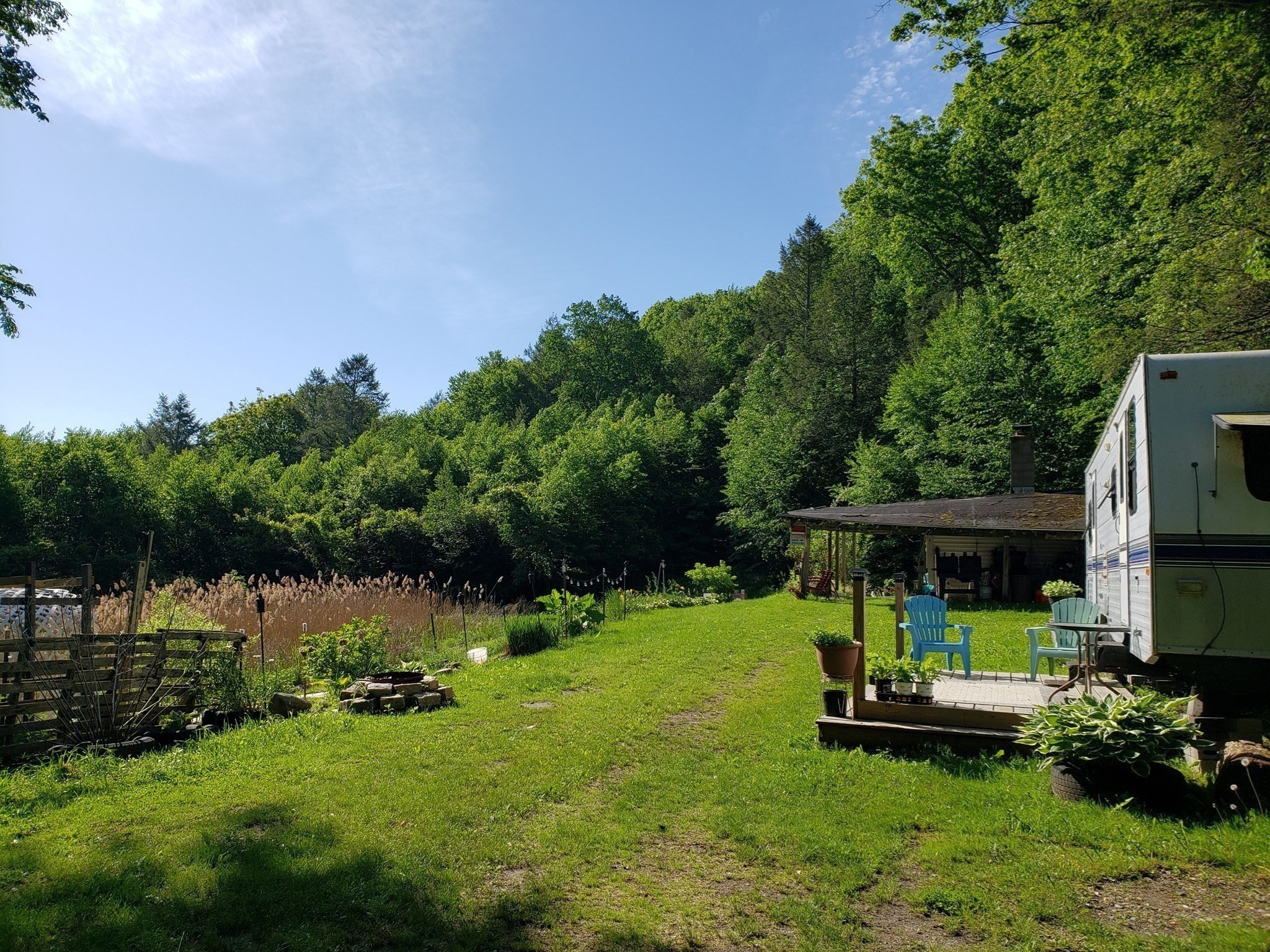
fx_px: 954
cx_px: 635
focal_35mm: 26
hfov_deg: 67.3
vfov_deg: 53.1
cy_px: 476
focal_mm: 4.3
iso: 50
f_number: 2.4
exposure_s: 1/1370
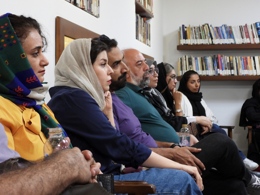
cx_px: 129
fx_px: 609
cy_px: 97
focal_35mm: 81
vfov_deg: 18.2
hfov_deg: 24.1
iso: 640
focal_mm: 14.4
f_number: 3.5
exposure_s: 1/15
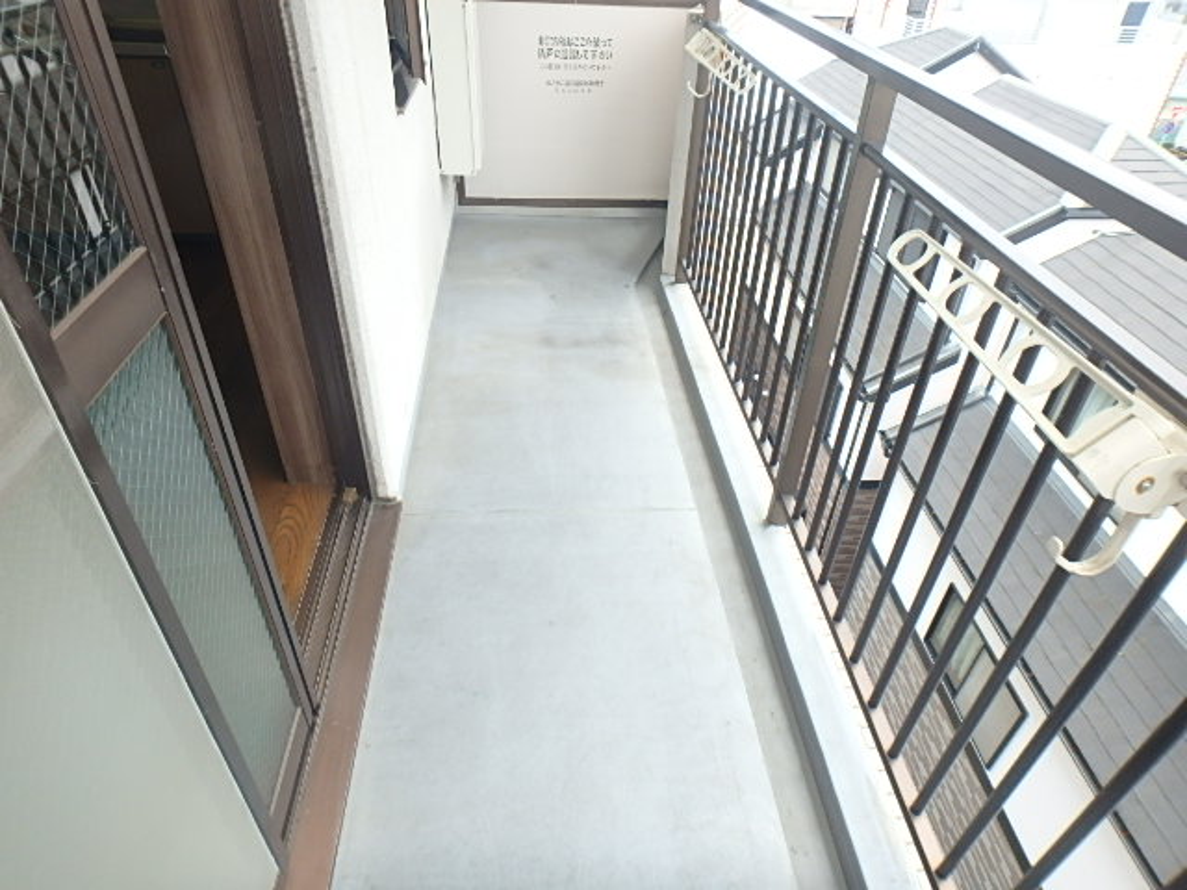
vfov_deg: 63.4
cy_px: 445
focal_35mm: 21
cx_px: 594
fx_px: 720
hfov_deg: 79.0
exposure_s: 1/200
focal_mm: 3.7
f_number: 3.5
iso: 125
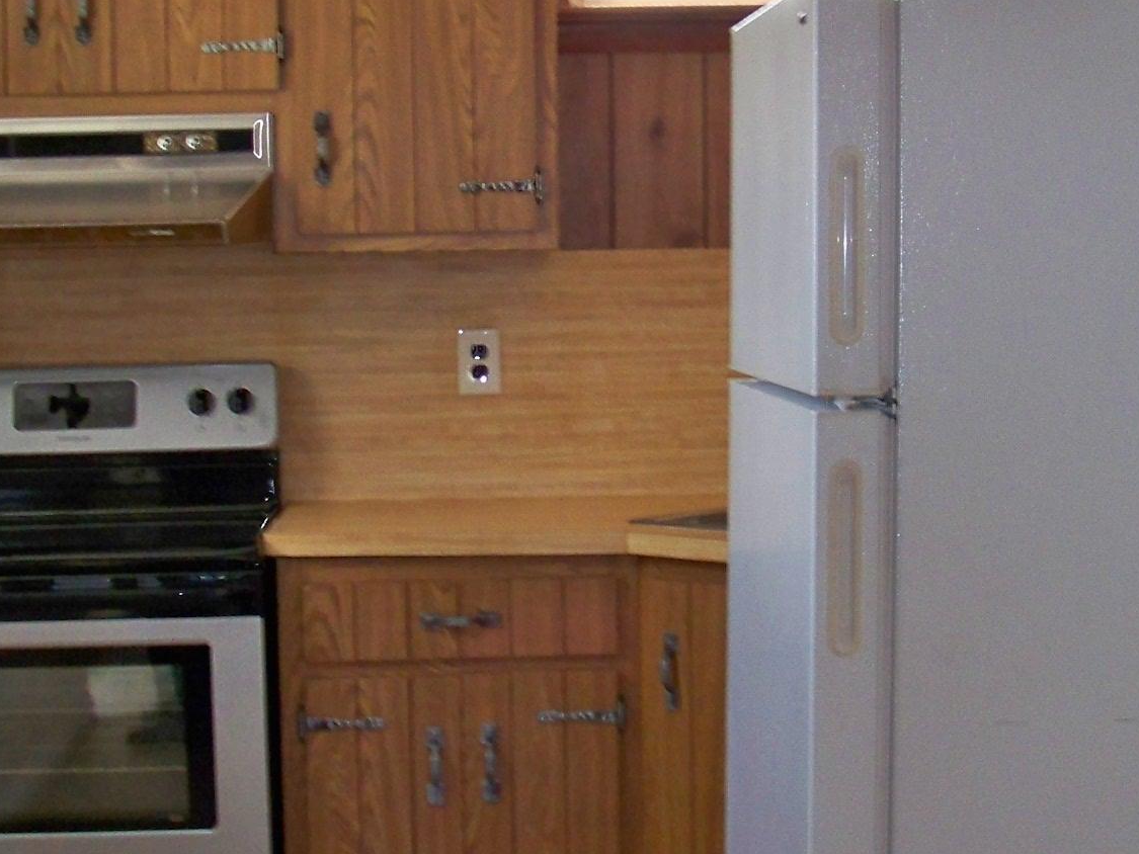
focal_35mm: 76
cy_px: 414
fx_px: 2501
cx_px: 545
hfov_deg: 25.7
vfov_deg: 19.4
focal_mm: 5.85
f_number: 2.8
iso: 200
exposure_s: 1/30
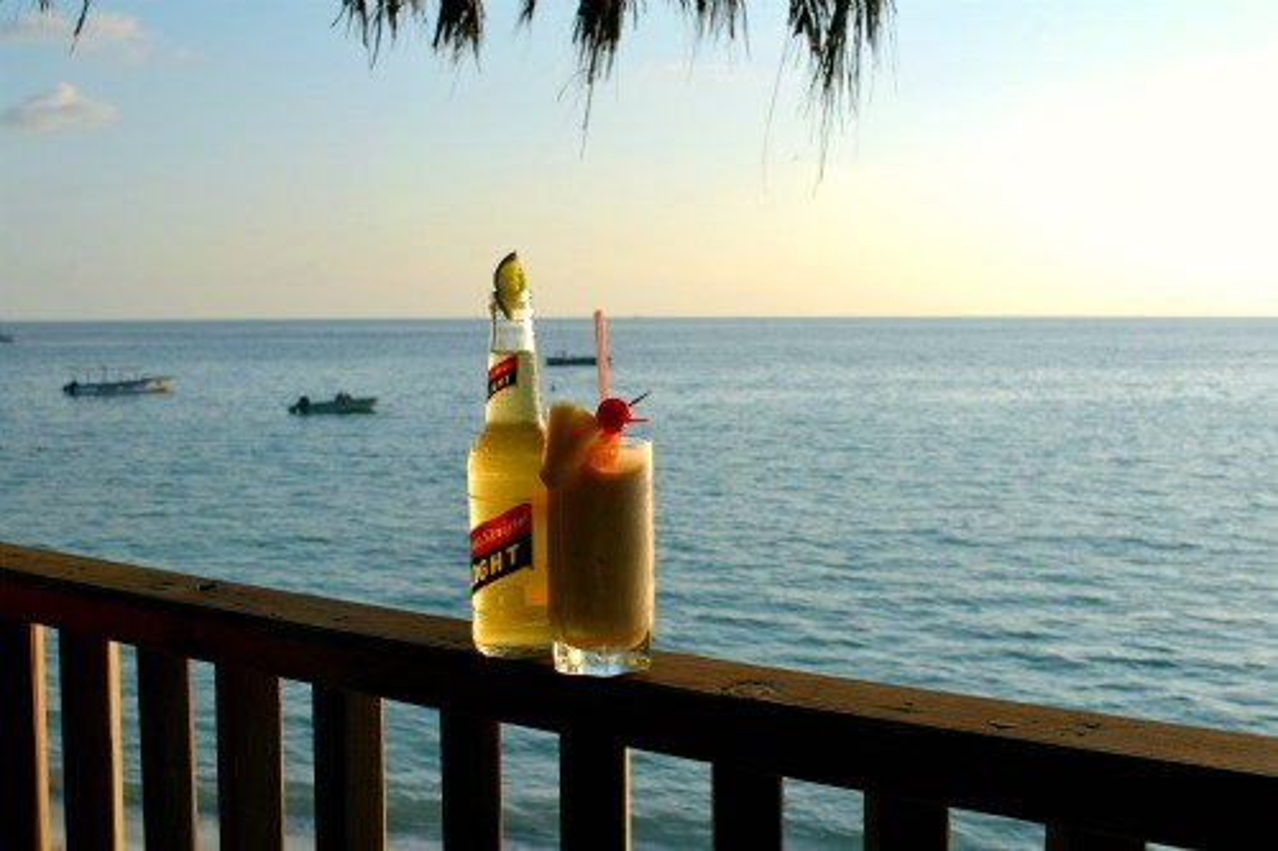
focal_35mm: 44
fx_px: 1544
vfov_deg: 30.8
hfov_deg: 45.0
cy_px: 426
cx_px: 639
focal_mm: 29
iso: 100
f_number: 7.1
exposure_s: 1/200
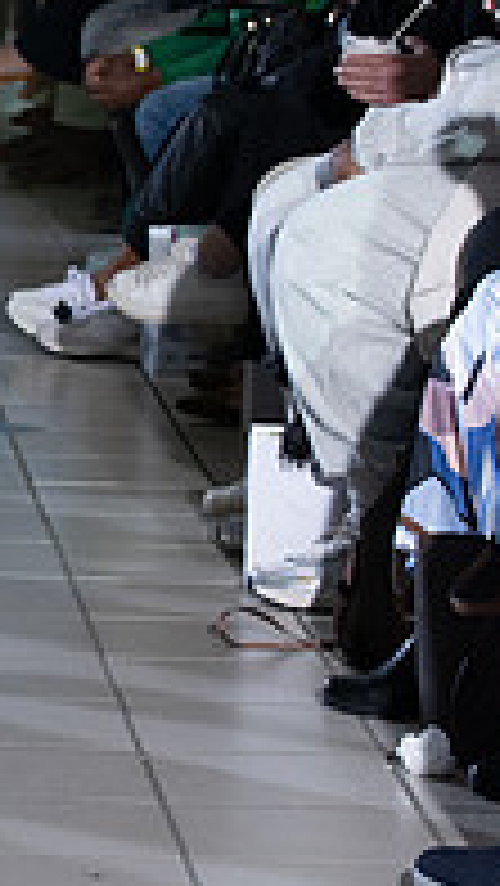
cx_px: -649
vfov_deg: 9.9
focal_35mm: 216
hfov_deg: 5.5
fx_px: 5085
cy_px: 142
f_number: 5
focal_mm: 70
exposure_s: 1/160
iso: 1250
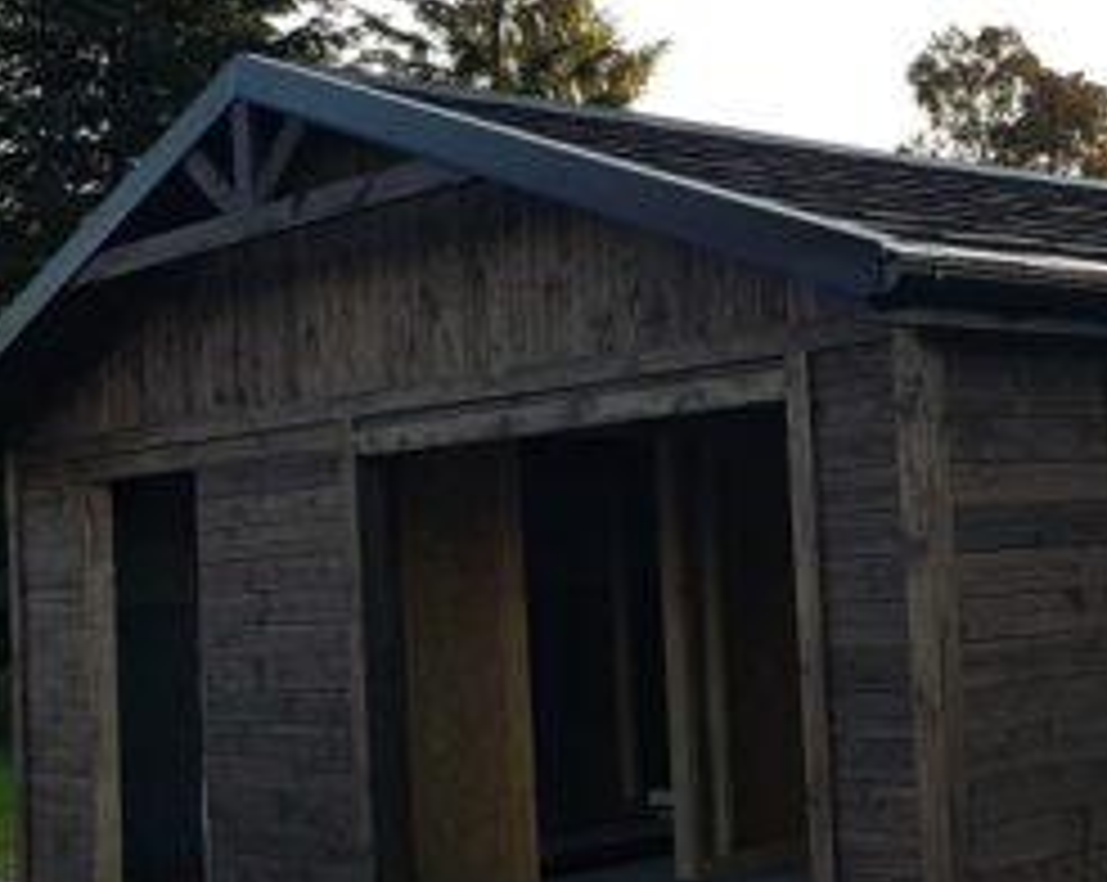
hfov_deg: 30.2
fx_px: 2028
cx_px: 765
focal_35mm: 62
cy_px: 428
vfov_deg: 24.5
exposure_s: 1/1216
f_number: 1.7
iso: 40
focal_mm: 4.2
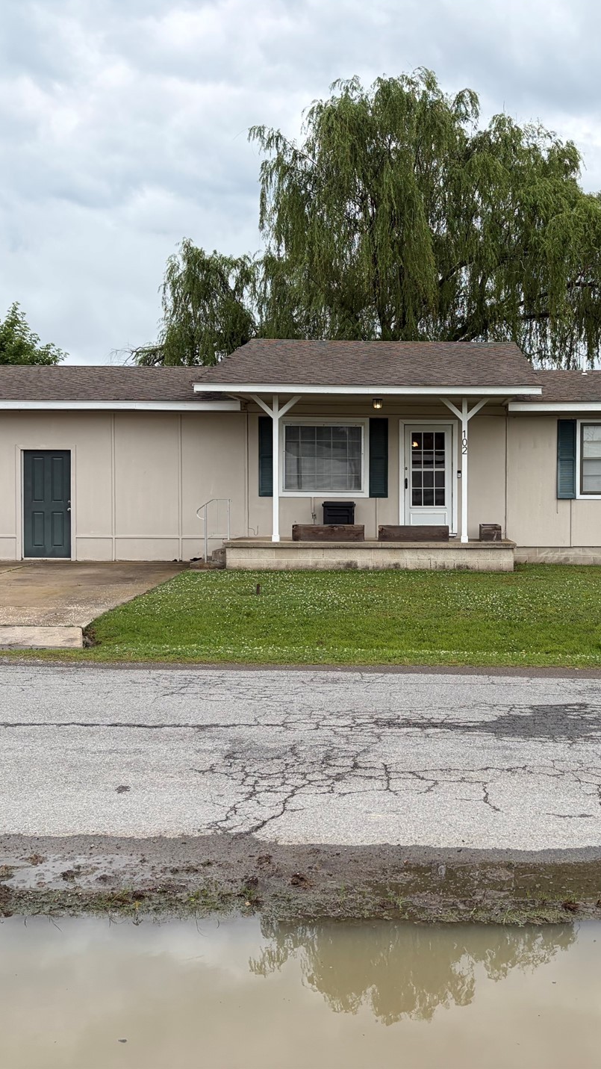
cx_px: 436
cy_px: 532
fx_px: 1077
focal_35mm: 38
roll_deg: +0.1
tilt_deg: -1.5
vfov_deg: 52.8
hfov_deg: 30.8
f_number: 1.6
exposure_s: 1/1337
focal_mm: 5.96
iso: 50
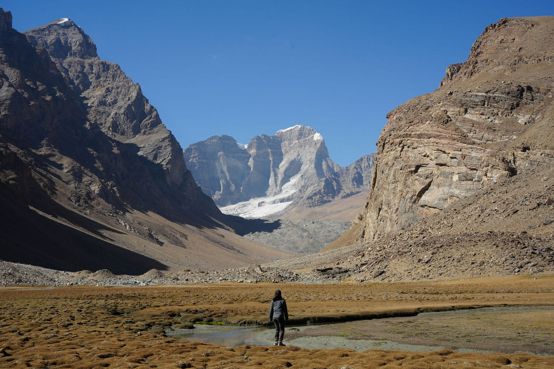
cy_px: 184
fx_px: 769
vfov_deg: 27.0
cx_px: 277
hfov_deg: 39.6
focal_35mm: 50
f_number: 11
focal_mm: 50
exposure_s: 1/160
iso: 100
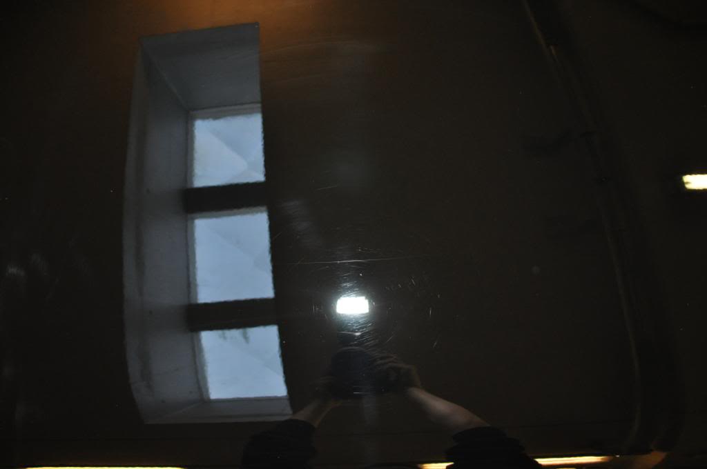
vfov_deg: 47.8
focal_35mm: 27
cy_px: 234
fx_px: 530
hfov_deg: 67.4
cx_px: 354
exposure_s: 1/60
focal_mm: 18
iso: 800
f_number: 4
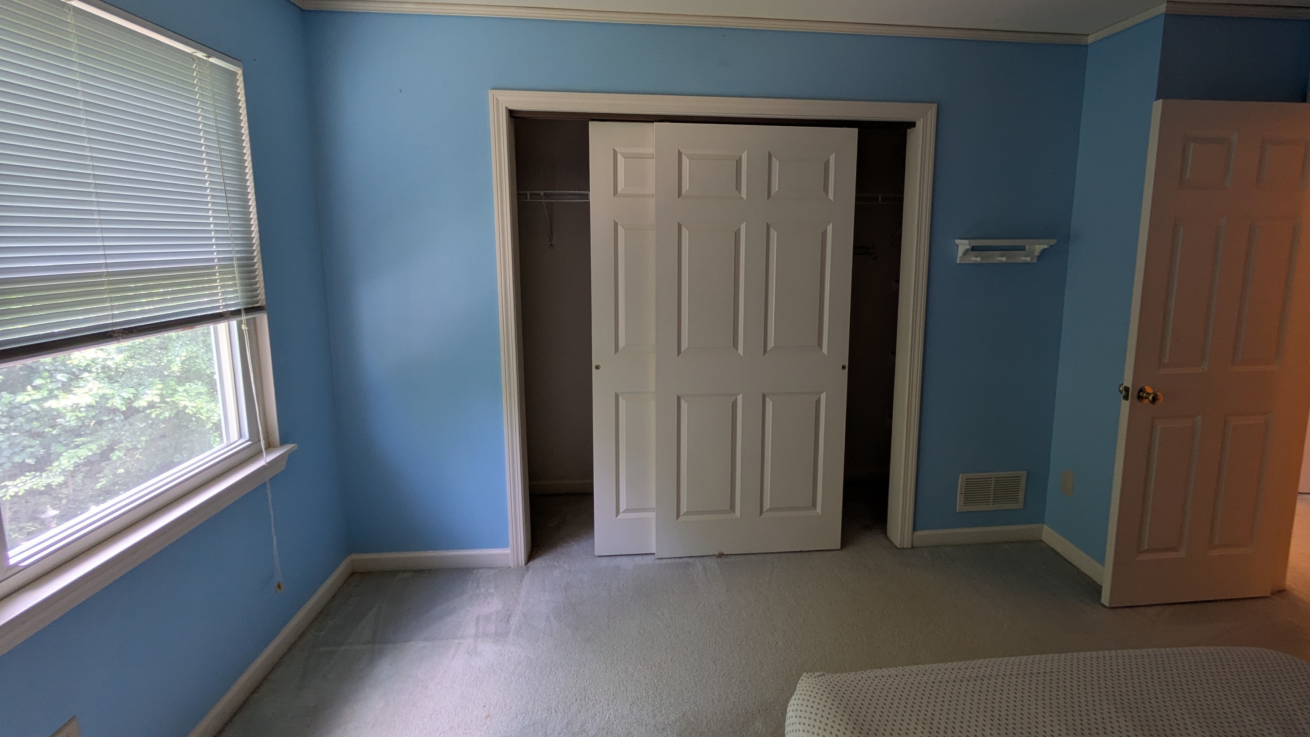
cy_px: 306
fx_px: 556
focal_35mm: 16
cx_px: 686
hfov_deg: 99.3
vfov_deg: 66.6
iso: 63
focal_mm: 1.83
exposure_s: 1/40
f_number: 2.2
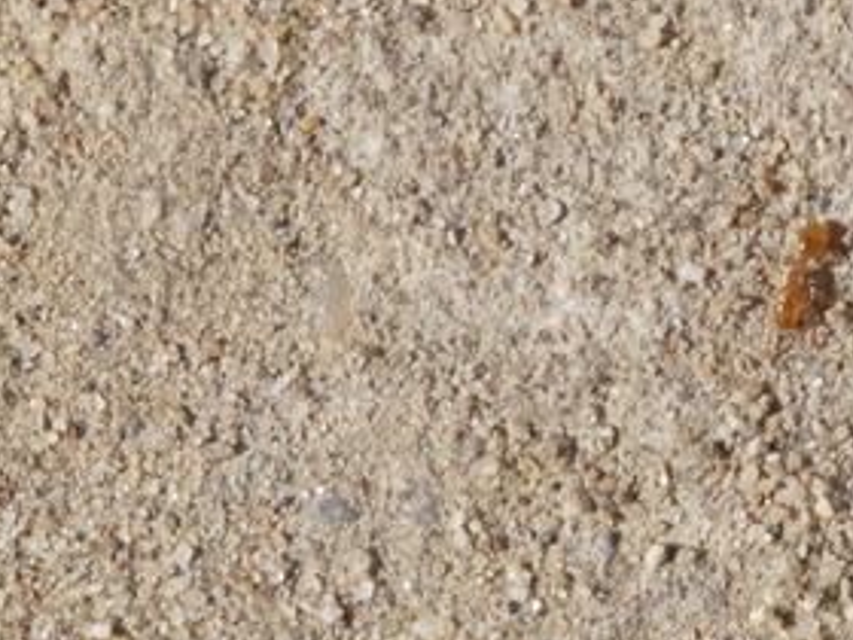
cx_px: 1104
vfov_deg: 2.9
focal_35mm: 520
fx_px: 12805
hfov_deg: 3.8
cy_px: 232
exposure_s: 1/400
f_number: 13
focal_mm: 105
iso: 400
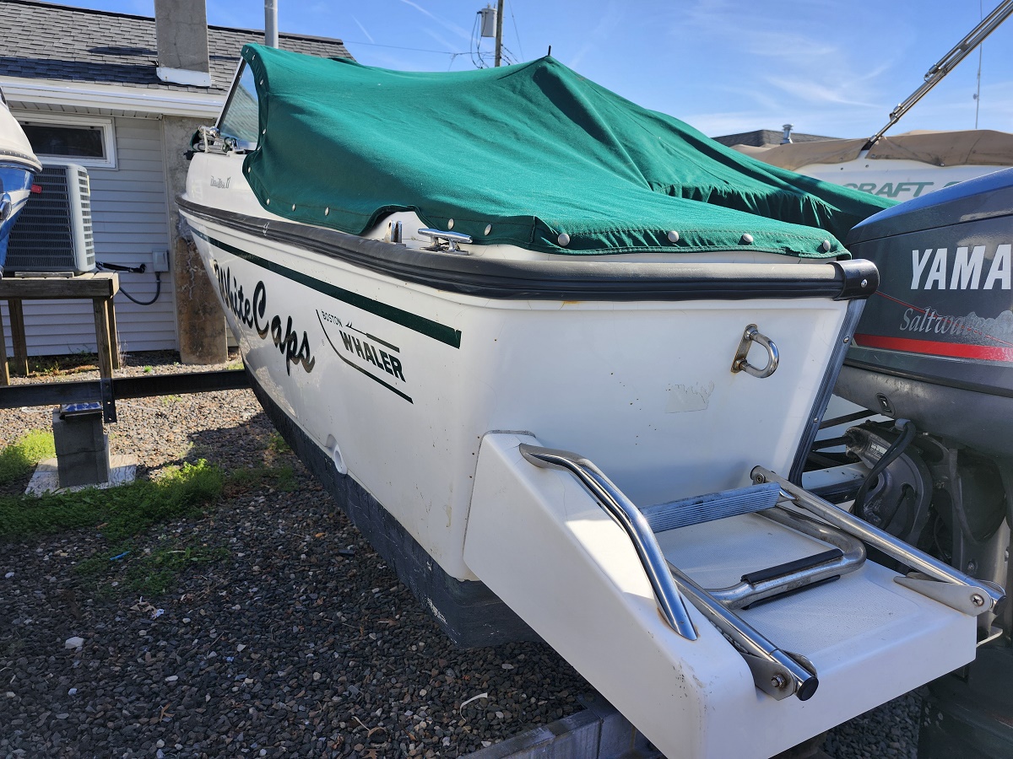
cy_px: 380
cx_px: 506
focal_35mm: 23
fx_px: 673
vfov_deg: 58.9
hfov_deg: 73.9
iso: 25
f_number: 1.8
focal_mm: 5.54
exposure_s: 1/1114
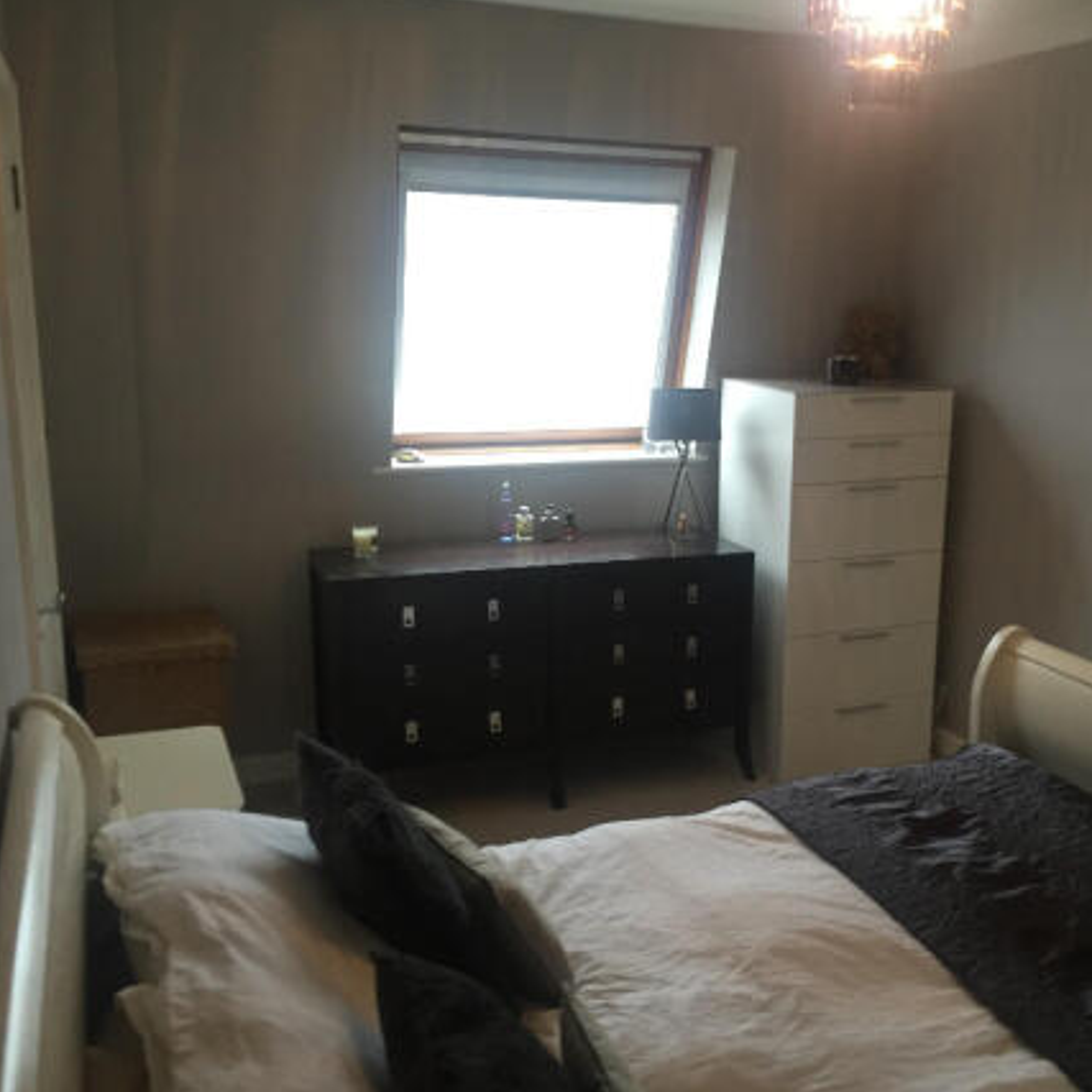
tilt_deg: -12.4
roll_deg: -1.1
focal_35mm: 35
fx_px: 1249
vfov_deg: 47.2
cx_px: 699
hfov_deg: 46.7
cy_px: 549
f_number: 2.2
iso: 100
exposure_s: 1/33
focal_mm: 4.15
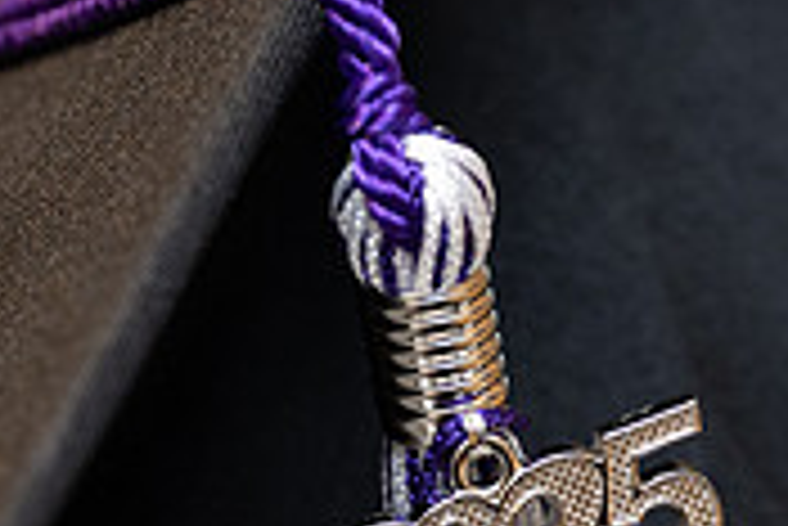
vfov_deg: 4.5
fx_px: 6550
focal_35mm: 299
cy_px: 1008
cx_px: 748
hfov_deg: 6.9
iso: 1000
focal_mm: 73
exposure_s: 1/125
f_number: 5
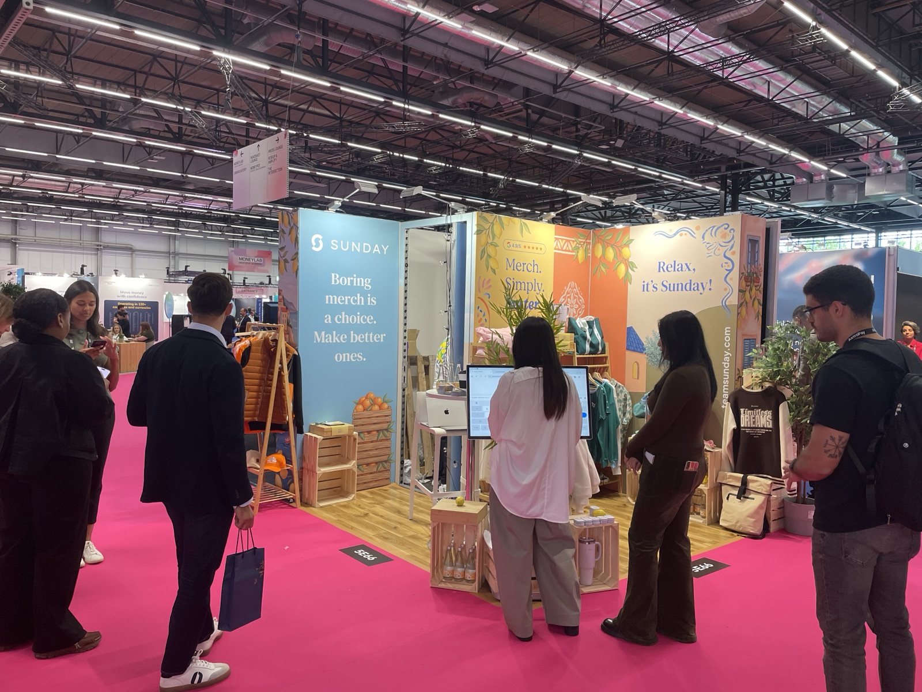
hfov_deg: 67.3
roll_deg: -1.0
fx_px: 693
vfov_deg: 53.1
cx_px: 461
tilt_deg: -1.7
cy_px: 346
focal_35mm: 26
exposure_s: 1/100
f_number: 1.6
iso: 125
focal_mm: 4.2
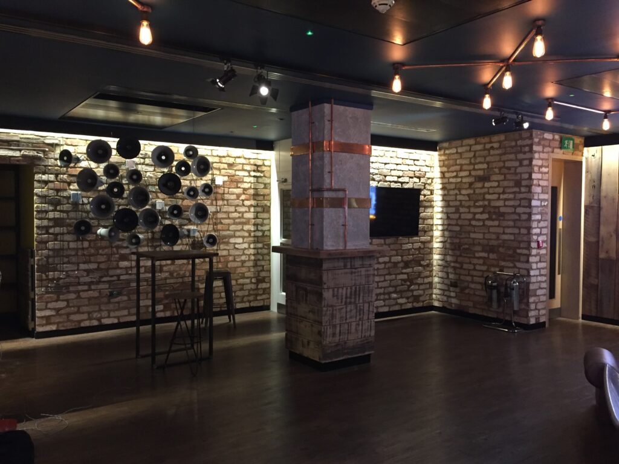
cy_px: 232
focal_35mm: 29
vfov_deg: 48.2
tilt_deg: -1.3
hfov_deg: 61.7
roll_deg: -0.1
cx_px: 310
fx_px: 519
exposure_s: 1/20
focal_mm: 4.15
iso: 250
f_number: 2.2
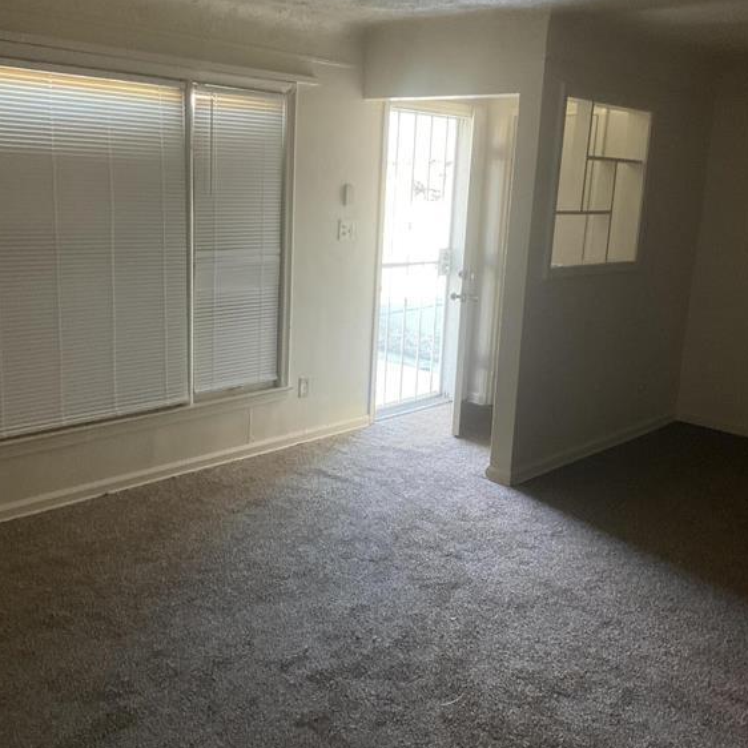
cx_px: 371
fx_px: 856
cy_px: 350
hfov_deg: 47.2
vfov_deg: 47.2
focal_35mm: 35
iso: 250
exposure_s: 1/60
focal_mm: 3
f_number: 1.8
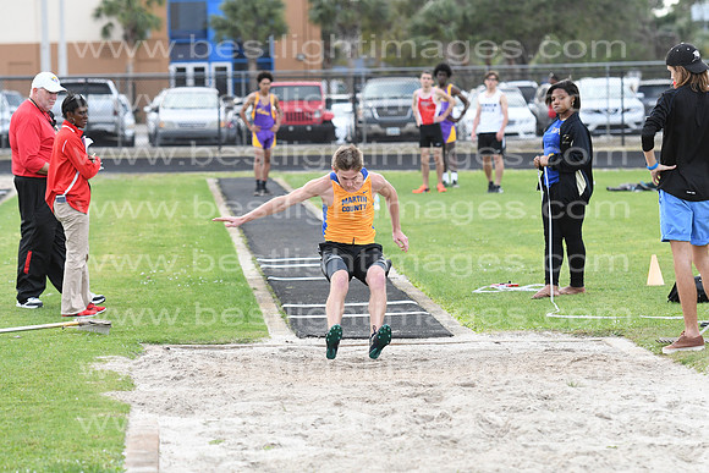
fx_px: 3546
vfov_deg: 7.6
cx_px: 354
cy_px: 236
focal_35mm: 180
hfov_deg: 11.4
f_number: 4
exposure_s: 1/2000
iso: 1600
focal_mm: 120
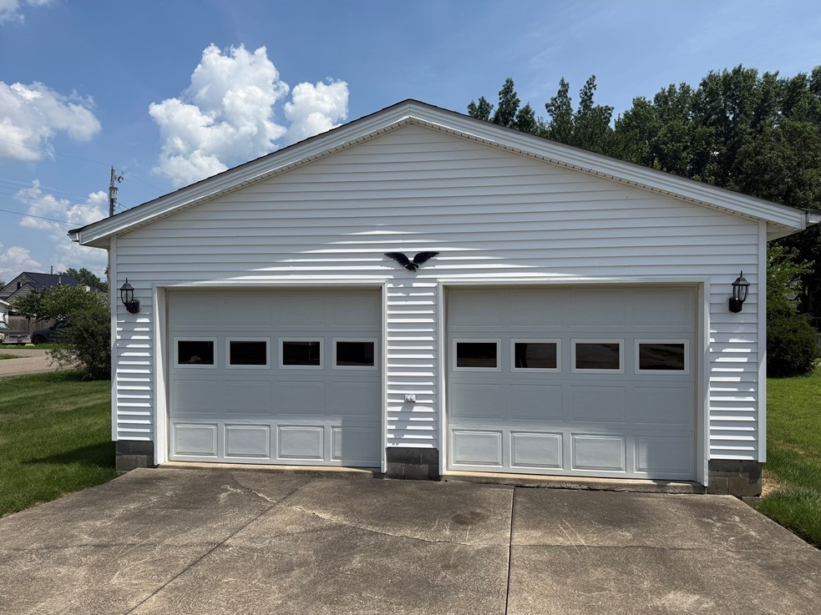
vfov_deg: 54.9
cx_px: 425
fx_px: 593
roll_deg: -0.1
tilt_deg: -0.2
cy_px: 319
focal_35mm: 25
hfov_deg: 69.4
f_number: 1.78
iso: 80
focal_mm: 6.76
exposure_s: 1/8130
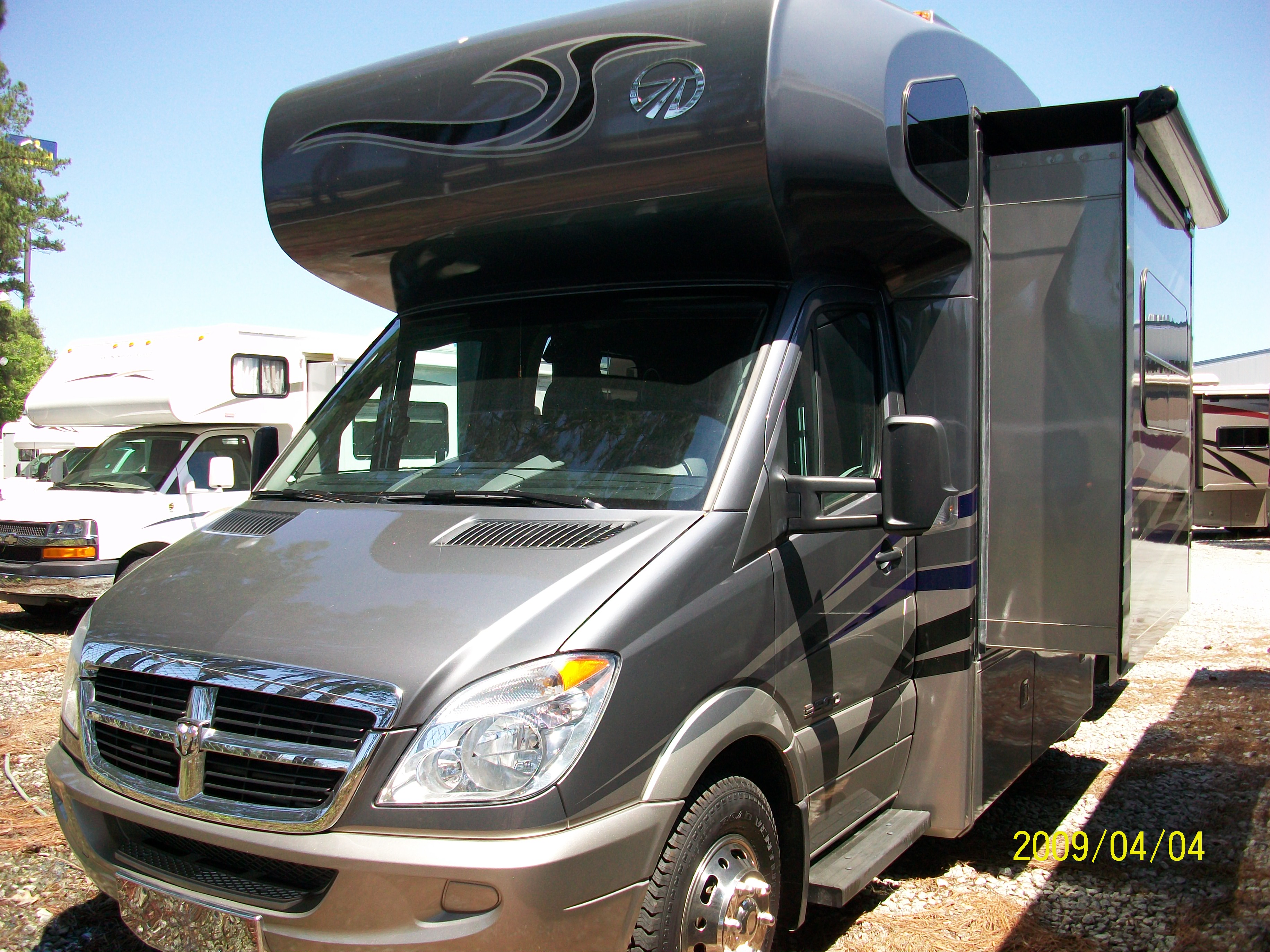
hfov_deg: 56.8
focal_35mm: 32
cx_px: 635
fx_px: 1174
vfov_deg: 44.2
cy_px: 476
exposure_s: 1/400
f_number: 2.8
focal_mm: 5.7
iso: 64
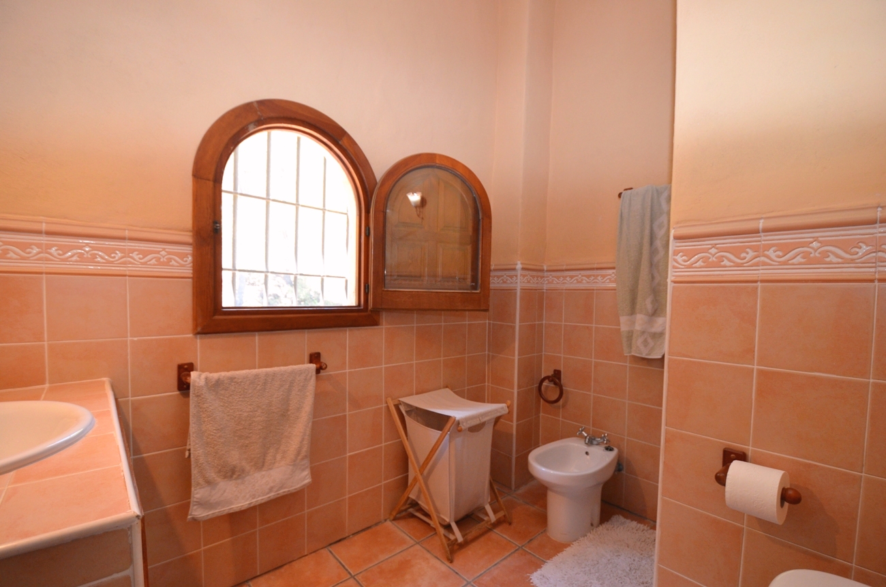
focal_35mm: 15
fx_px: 368
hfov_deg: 100.5
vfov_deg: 77.1
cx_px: 443
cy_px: 294
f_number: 4
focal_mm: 10
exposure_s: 1/60
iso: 800
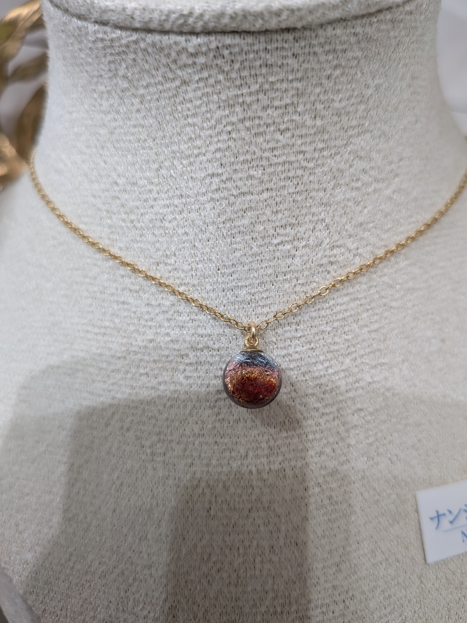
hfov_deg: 56.8
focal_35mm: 24
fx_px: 432
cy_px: 312
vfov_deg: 71.6
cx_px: 234
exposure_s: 1/120
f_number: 1.7
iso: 115
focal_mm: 4.53
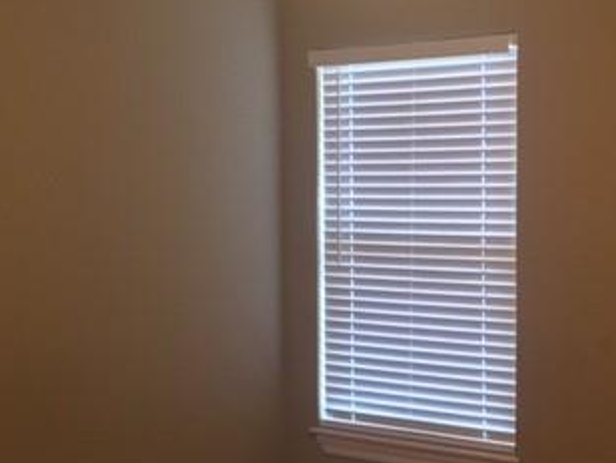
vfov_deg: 24.4
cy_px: 267
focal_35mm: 60
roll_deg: -0.5
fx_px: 1068
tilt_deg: -3.1
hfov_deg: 31.6
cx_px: 461
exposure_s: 1/30
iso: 200
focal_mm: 4.15
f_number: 2.2
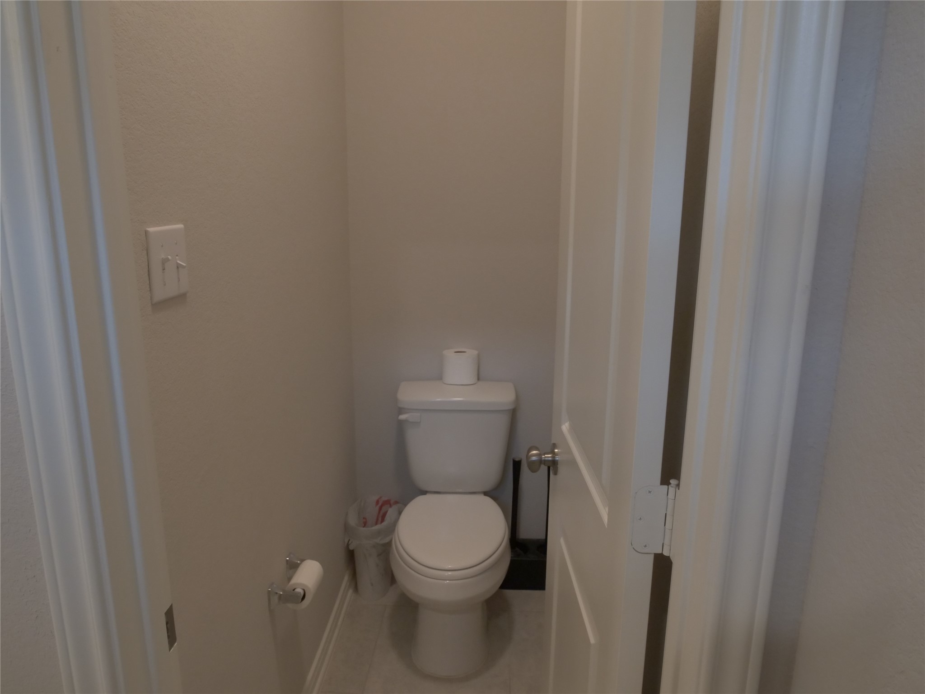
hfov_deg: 71.6
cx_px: 462
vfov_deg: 56.8
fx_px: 641
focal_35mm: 24
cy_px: 347
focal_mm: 12
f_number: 8
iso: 1250
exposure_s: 1/40
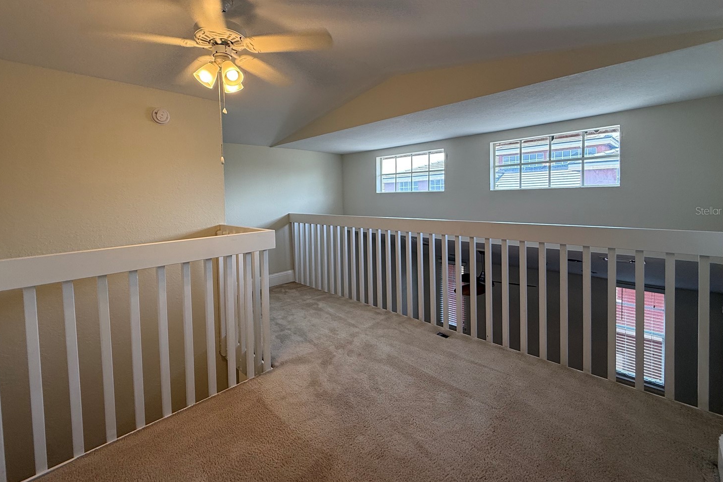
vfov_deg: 73.4
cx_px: 345
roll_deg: +1.5
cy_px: 210
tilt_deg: -2.9
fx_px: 321
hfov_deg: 96.7
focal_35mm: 16
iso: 100
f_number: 2.2
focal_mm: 2.22
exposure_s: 1/120
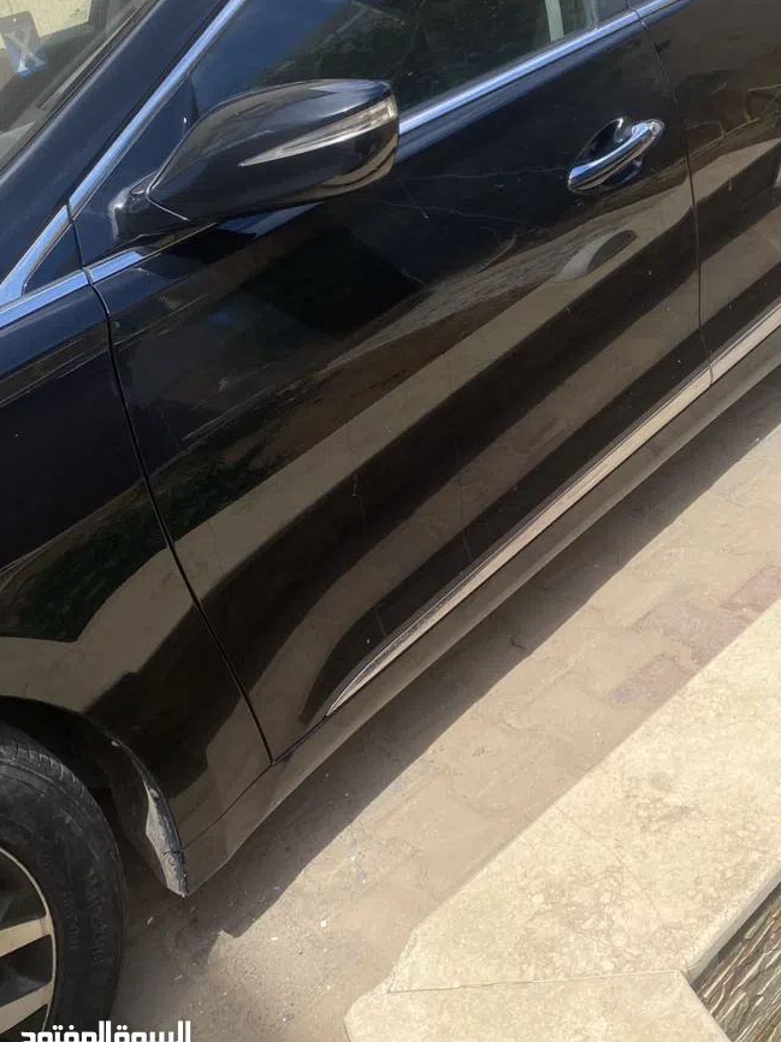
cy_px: 315
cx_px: 603
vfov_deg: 44.8
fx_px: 1234
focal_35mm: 41
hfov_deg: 34.3
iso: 32
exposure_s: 1/2141
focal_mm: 4.25
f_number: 1.8
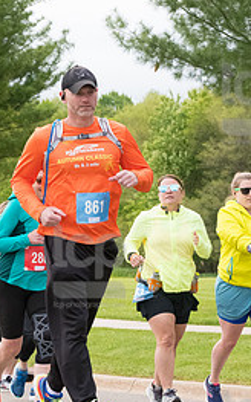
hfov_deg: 5.8
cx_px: 90
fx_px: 2467
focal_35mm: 225
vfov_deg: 9.3
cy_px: 266
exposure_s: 1/1600
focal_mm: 86
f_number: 7.1
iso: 4000
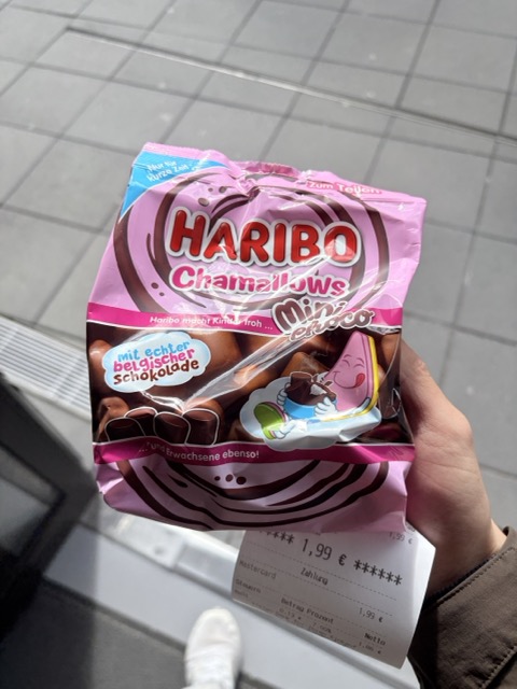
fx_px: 518
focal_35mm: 26
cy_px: 344
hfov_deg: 53.1
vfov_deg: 67.3
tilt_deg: -62.3
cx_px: 258
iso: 50
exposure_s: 1/1099
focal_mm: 5.96
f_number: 1.6
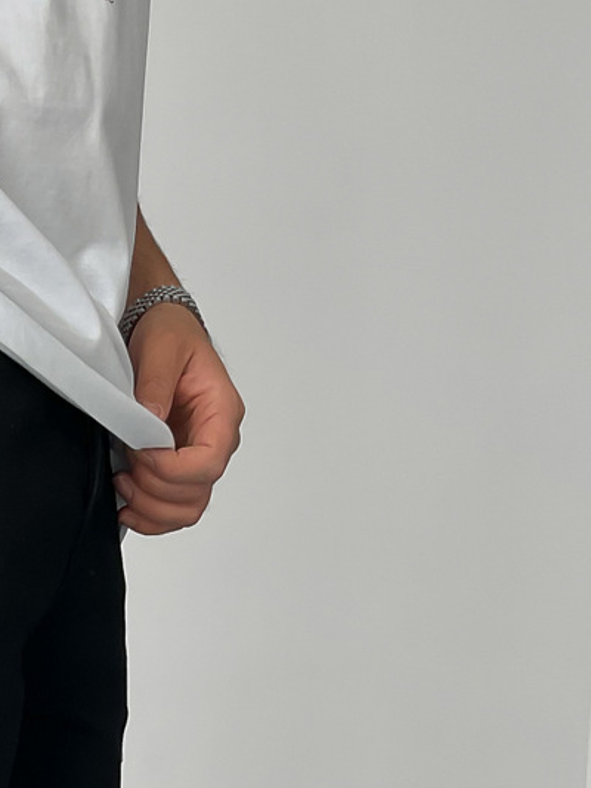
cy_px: 1122
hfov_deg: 16.6
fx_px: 1980
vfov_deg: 20.0
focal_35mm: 87
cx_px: -18
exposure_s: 1/125
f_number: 1.8
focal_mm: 3
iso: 16
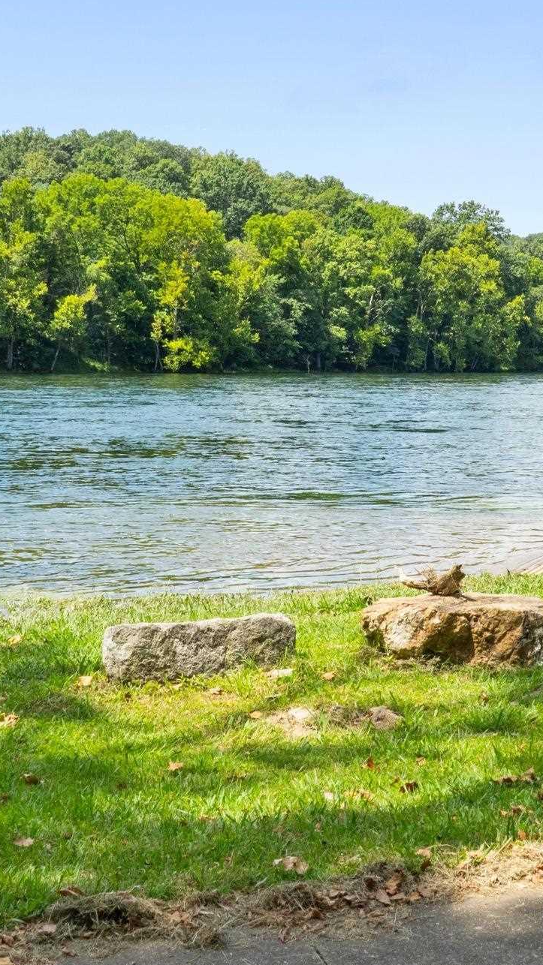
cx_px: 345
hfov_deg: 21.8
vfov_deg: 37.8
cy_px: 425
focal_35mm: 55
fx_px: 1408
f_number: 14
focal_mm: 18
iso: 500
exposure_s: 1/320
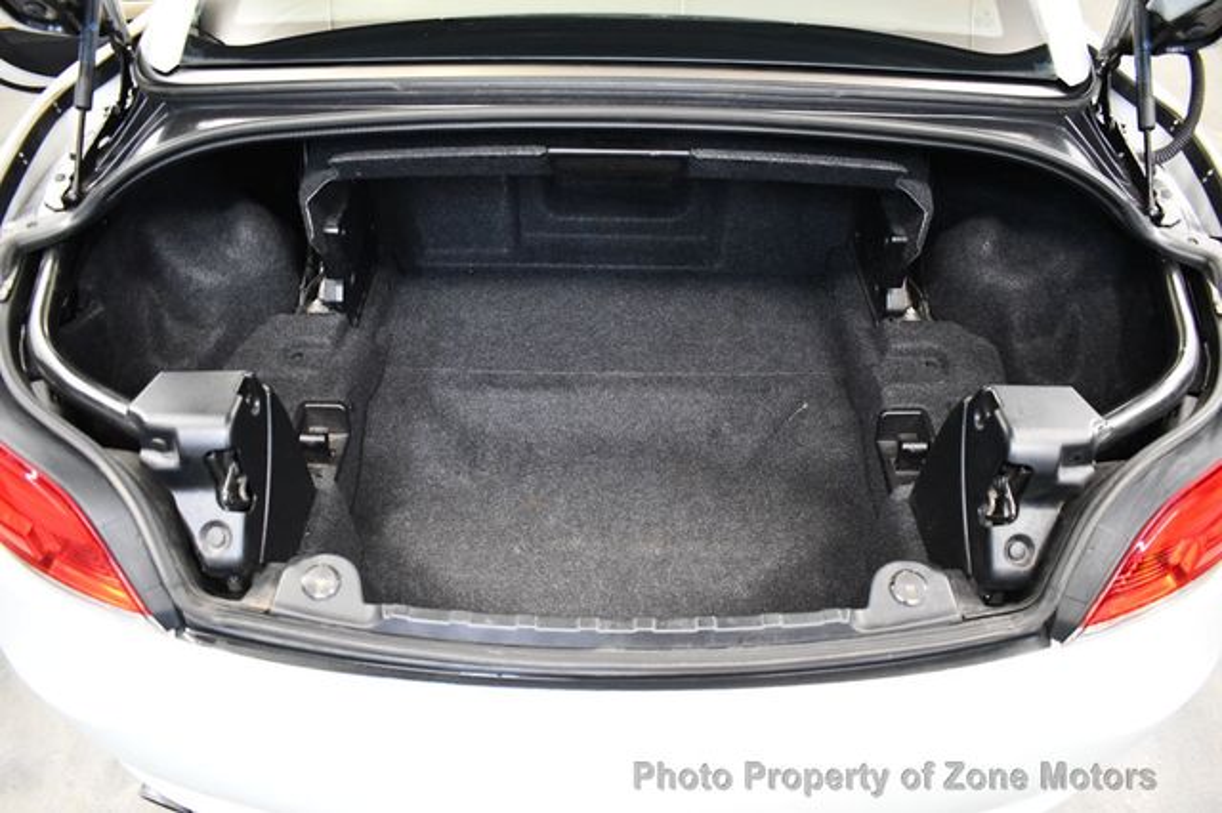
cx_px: 611
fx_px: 916
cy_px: 406
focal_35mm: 27
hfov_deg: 67.4
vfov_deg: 47.9
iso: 4500
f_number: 3.5
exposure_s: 1/60
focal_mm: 18
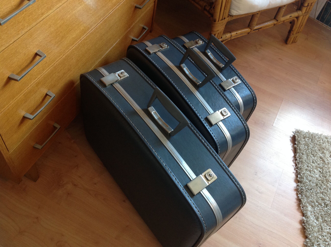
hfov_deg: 52.7
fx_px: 334
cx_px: 166
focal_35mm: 35
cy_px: 124
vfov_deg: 40.6
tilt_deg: -54.7
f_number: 2.4
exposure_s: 1/15
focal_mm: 4.28
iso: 100
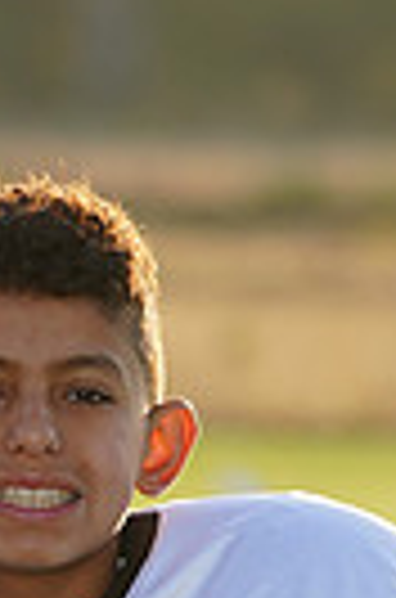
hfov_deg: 1.6
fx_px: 14496
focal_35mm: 874
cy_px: 994
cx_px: -72
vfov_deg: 2.4
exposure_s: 1/250
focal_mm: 200
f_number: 5.6
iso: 100
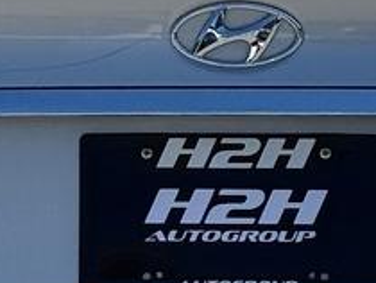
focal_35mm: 292
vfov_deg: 5.1
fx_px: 3175
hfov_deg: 6.8
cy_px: 159
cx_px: 217
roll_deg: +0.2
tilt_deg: -7.7
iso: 80
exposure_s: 1/6024
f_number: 1.78
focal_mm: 6.76
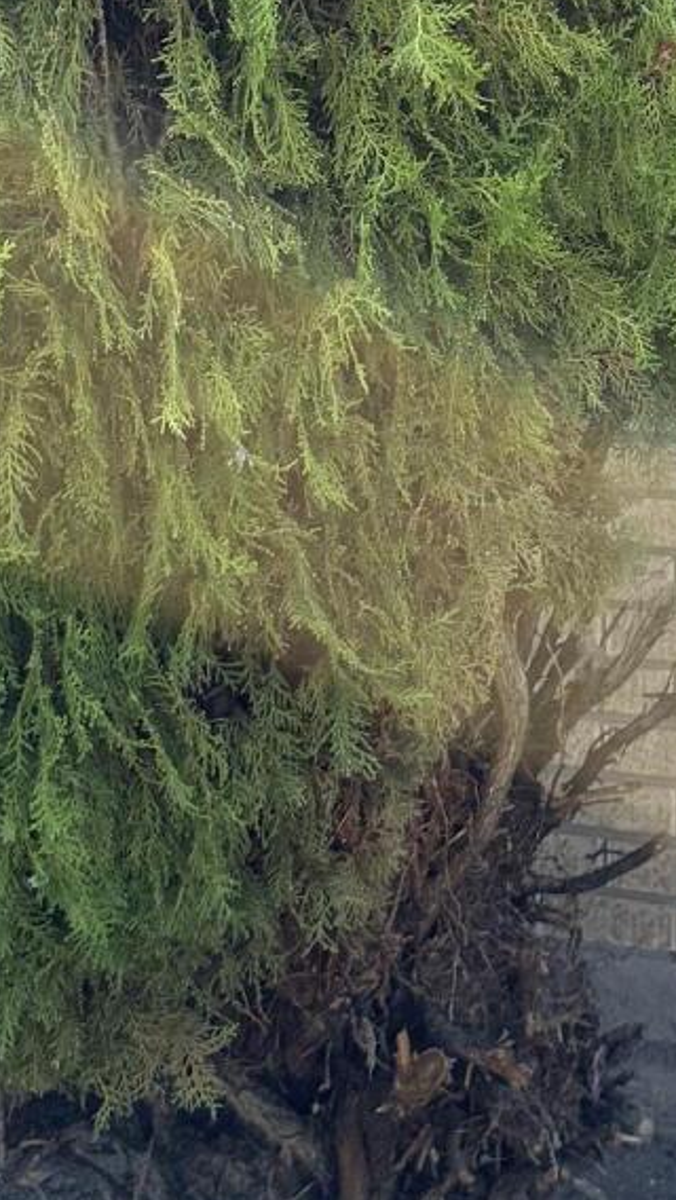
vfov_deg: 22.4
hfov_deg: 12.8
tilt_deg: -1.9
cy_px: 59
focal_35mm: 92
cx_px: 832
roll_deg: +0.3
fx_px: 2928
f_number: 1.78
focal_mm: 6.76
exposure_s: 1/822
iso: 100
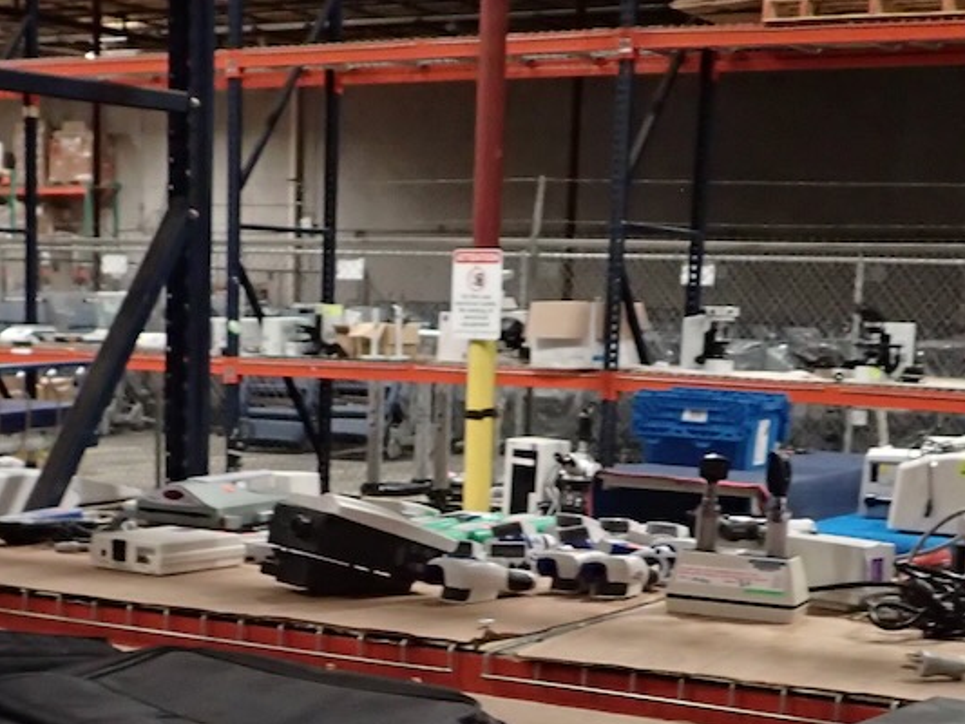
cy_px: 738
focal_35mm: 72
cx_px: 330
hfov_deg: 26.9
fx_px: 2008
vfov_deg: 19.8
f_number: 2.3
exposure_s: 1/30
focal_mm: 5.5
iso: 640
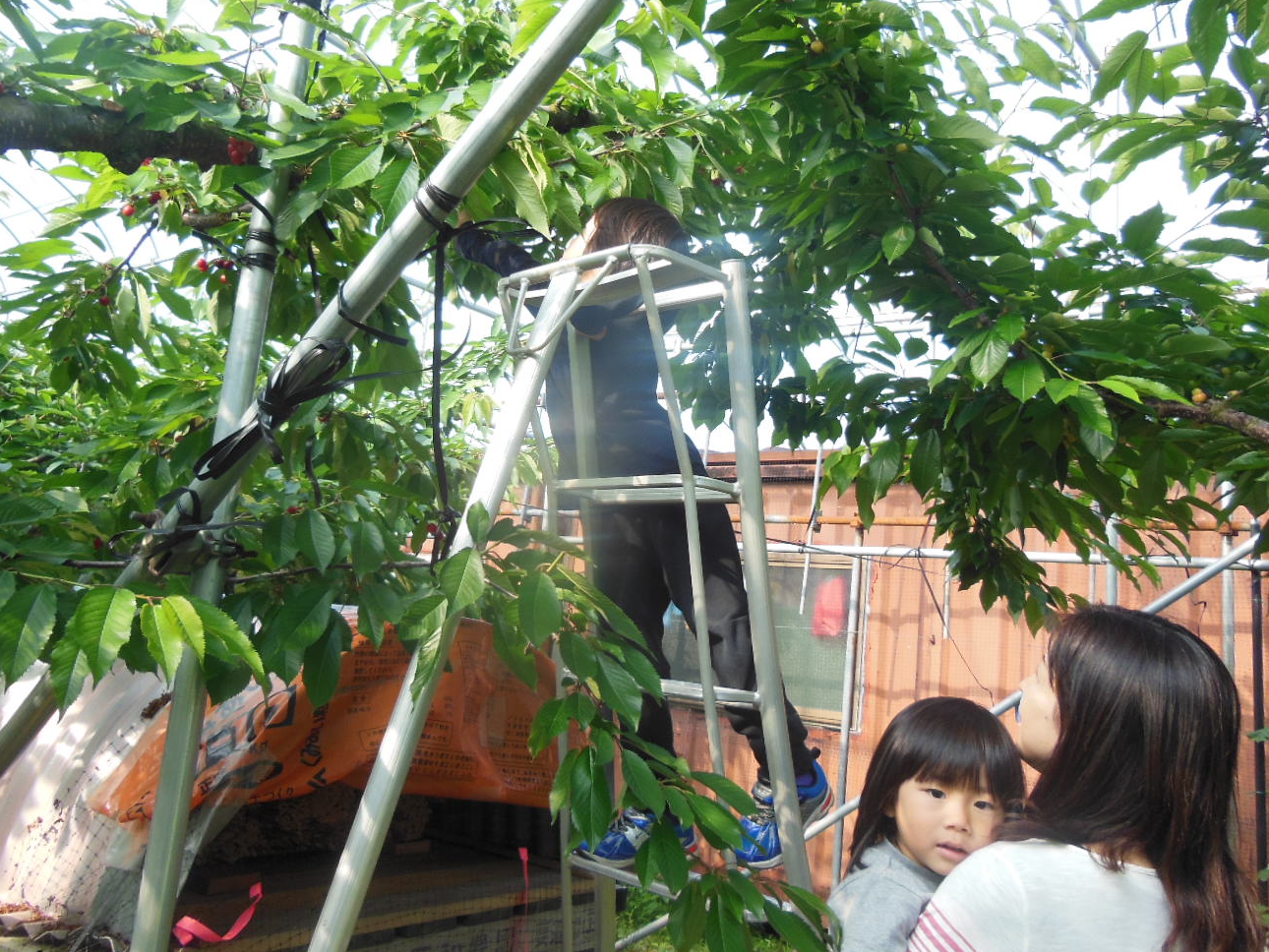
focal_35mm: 31
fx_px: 1137
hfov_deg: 58.3
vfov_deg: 45.3
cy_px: 413
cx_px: 611
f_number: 3.5
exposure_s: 1/100
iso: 125
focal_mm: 4.5
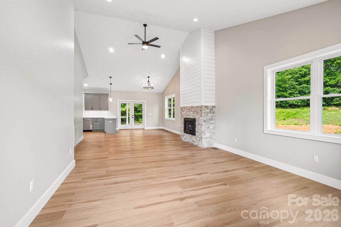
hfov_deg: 100.4
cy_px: 114
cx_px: 170
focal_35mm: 15
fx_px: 142
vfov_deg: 77.3
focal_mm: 10
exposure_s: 1/30
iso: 250
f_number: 8
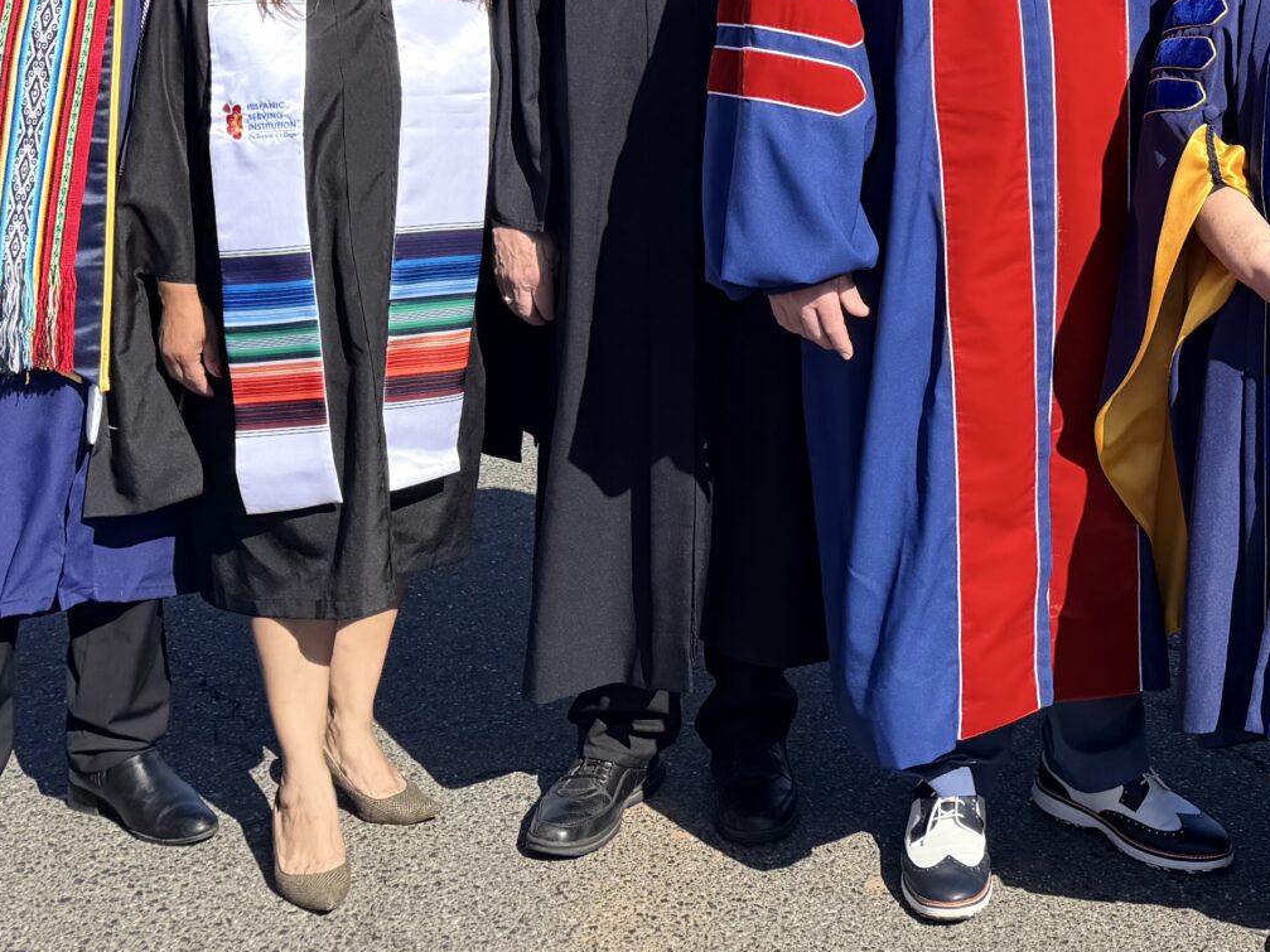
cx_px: 1285
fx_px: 2238
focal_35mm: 61
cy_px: -79
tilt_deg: -4.2
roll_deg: -0.5
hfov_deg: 29.5
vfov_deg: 22.7
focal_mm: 6.76
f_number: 1.78
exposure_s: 1/4405
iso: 80
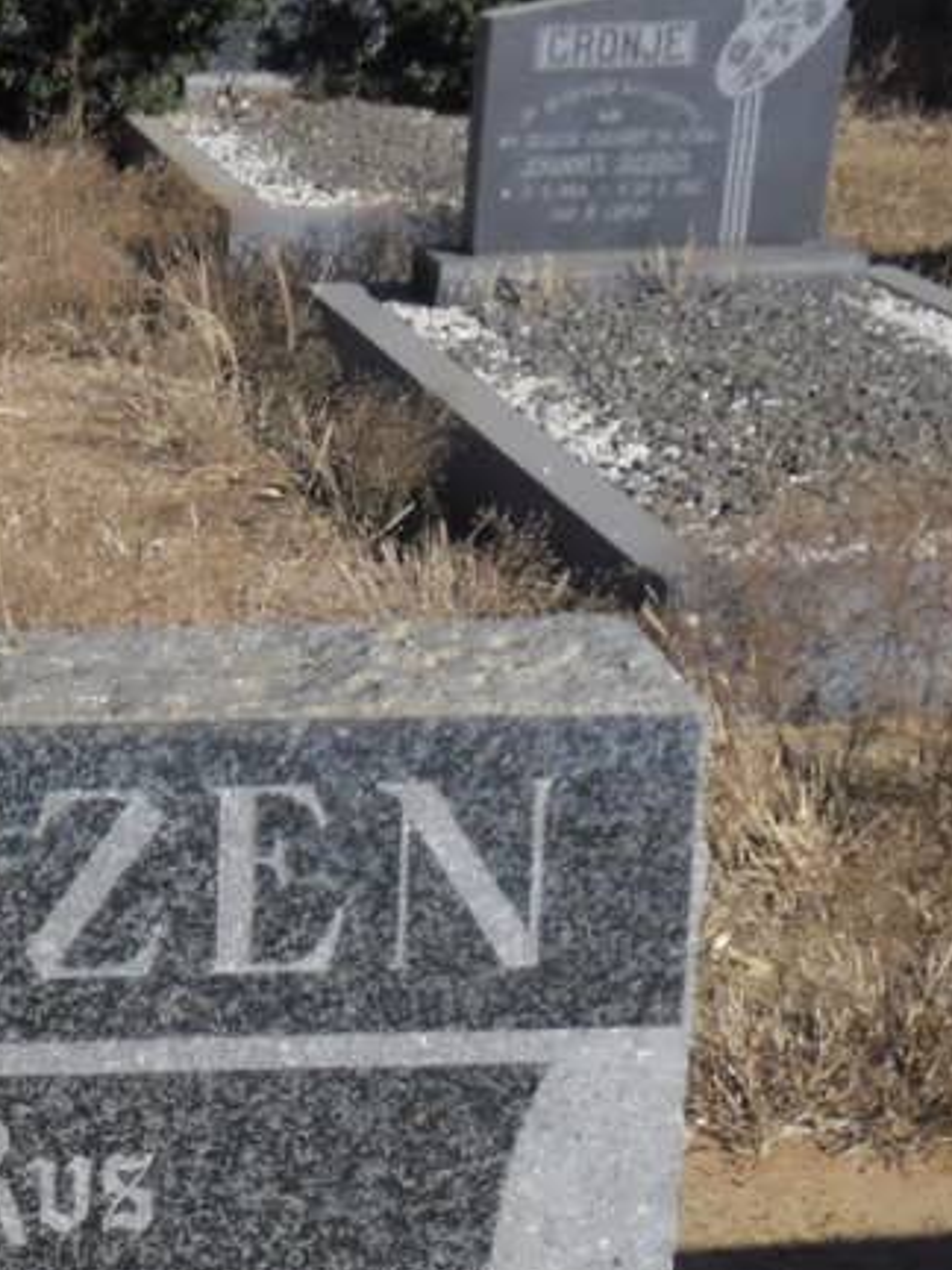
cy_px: 1320
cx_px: -373
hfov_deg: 18.0
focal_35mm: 75
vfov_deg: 24.6
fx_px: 2750
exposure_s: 1/206
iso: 80
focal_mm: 4.9
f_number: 9
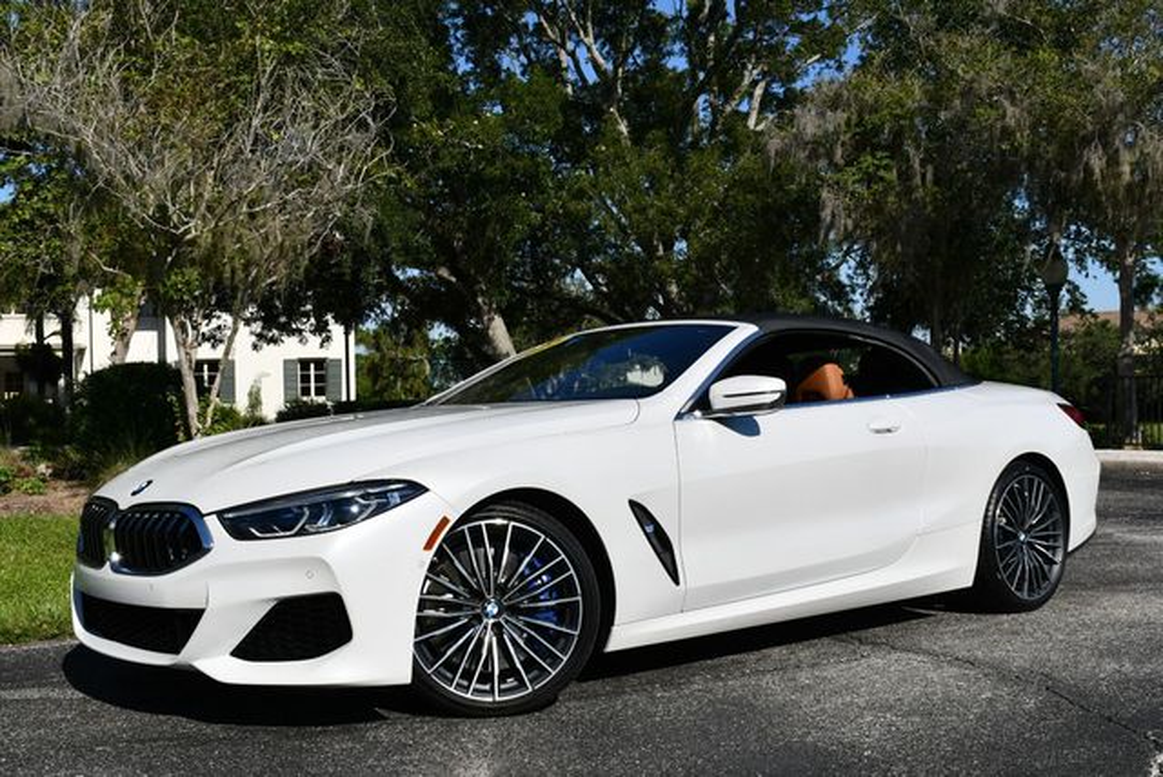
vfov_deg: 30.6
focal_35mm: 44
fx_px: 1423
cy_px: 388
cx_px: 582
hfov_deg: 44.5
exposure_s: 1/400
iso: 100
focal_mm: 22
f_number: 10
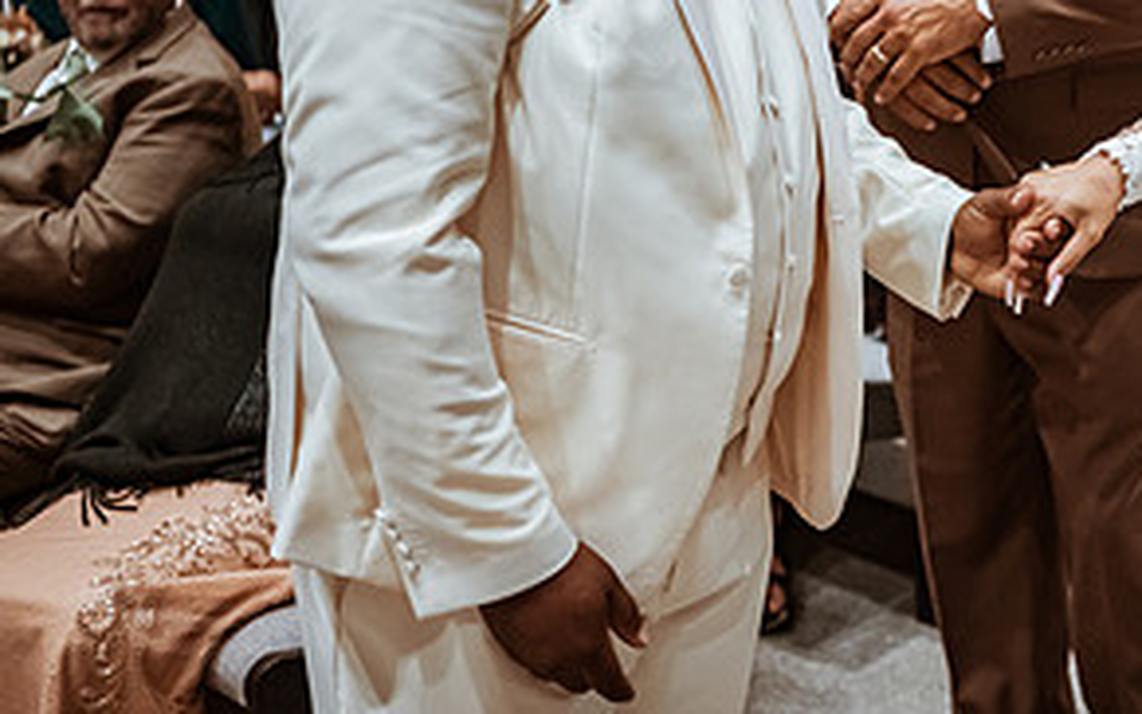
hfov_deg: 27.7
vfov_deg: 17.9
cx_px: 1075
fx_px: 2210
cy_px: 6
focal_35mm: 71
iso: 1250
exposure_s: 1/500
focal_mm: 35
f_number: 1.8
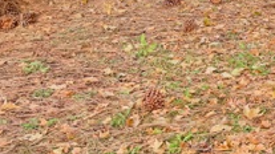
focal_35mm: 81
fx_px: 590
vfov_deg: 12.8
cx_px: 417
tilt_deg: +5.5
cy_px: -163
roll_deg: -0.2
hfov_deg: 21.7
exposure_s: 1/181
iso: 80
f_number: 1.78
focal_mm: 6.76
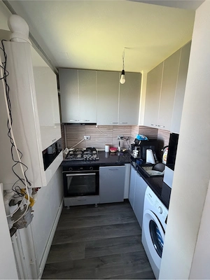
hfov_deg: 85.7
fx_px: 113
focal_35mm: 14
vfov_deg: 102.1
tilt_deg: -12.0
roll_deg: -1.0
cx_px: 105
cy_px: 140
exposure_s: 1/61
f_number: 2.2
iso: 320
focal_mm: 2.22
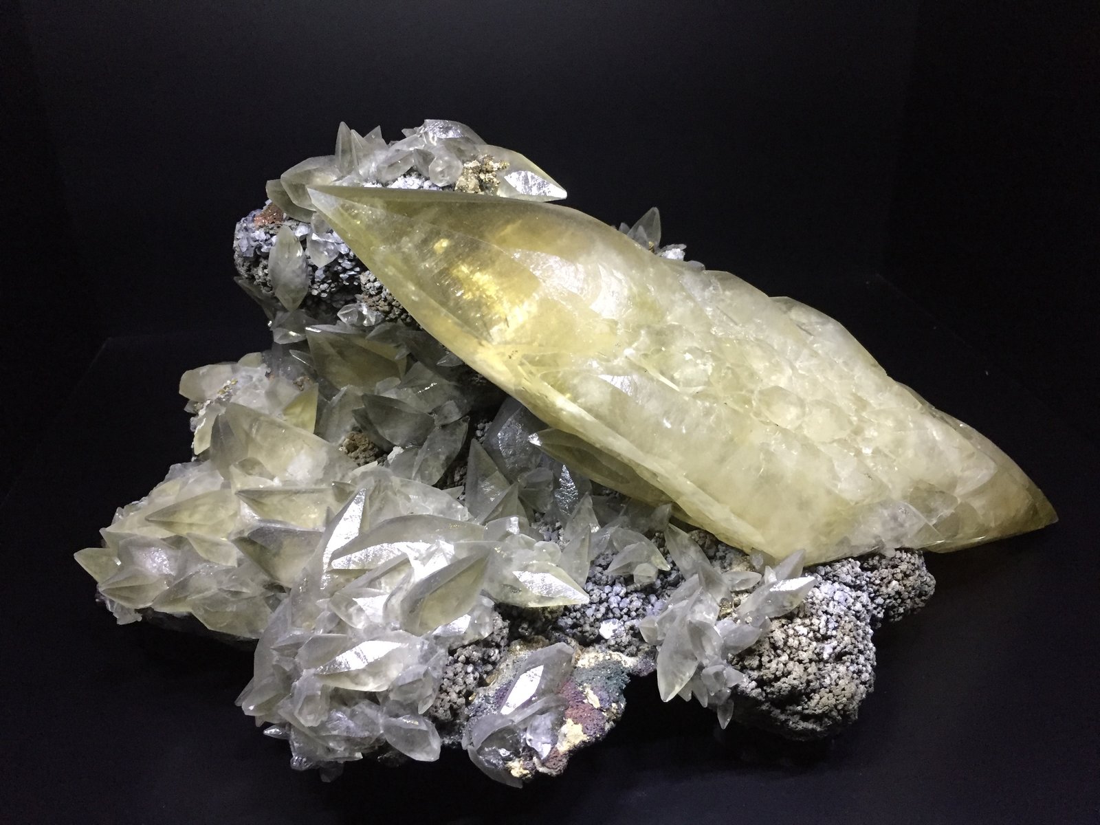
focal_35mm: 29
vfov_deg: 48.2
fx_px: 922
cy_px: 412
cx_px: 550
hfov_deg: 61.7
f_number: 2.2
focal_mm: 4.15
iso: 250
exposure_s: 1/24
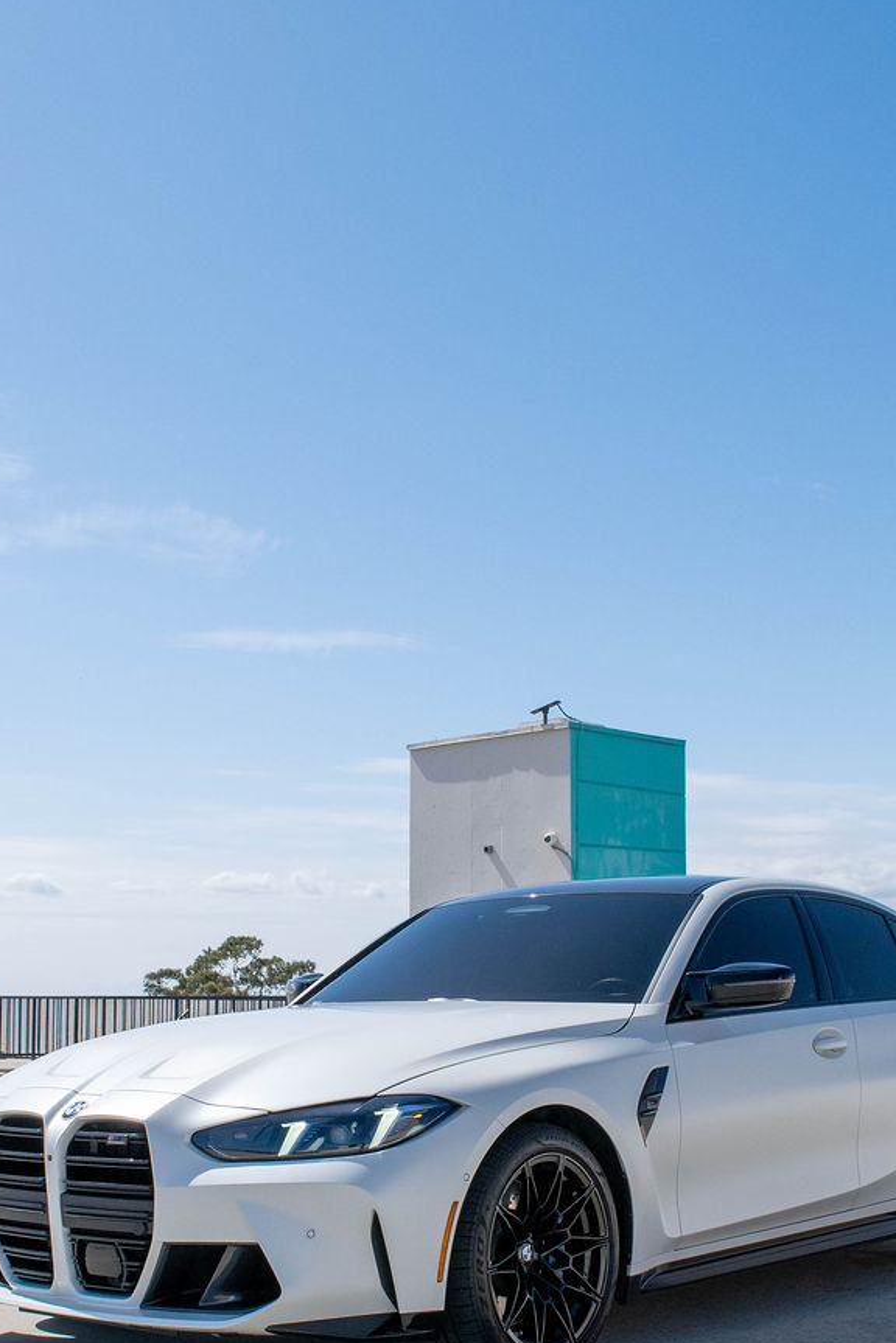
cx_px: 448
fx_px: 1792
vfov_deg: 40.7
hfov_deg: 28.1
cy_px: 878
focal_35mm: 48
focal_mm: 18
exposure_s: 1/2000
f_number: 8
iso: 400
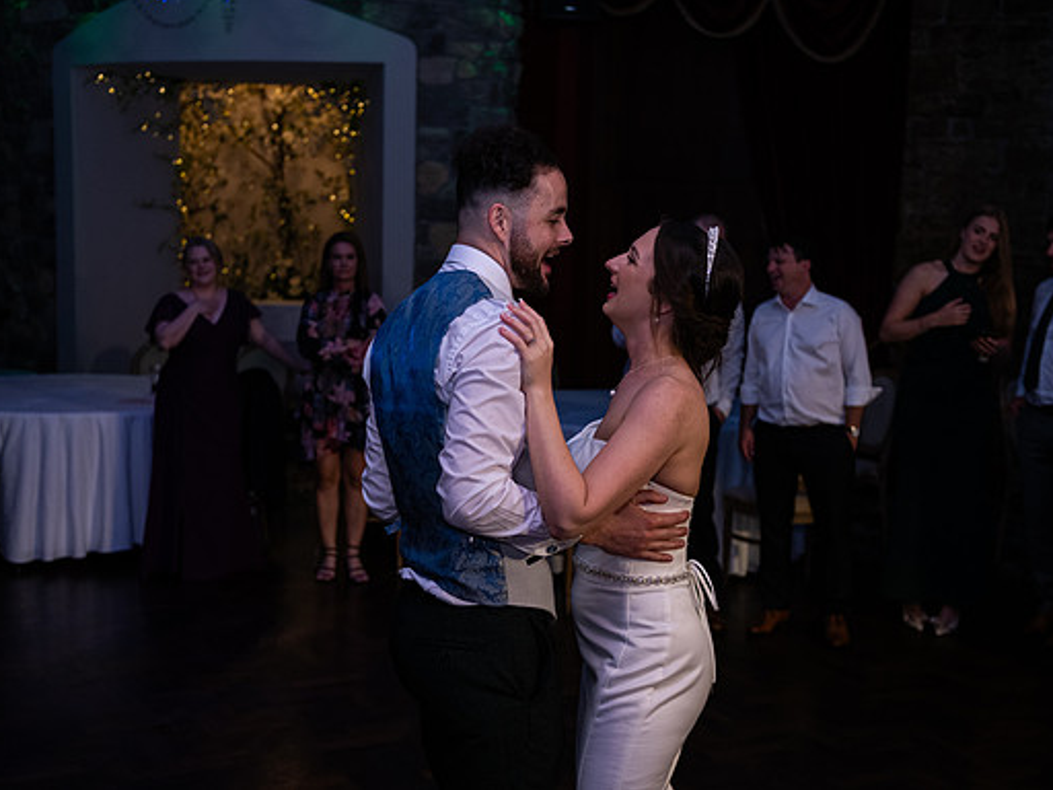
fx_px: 1491
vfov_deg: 29.7
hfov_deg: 38.9
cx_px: 518
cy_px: 394
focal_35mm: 49
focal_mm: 45
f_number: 3.5
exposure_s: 1/160
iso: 800
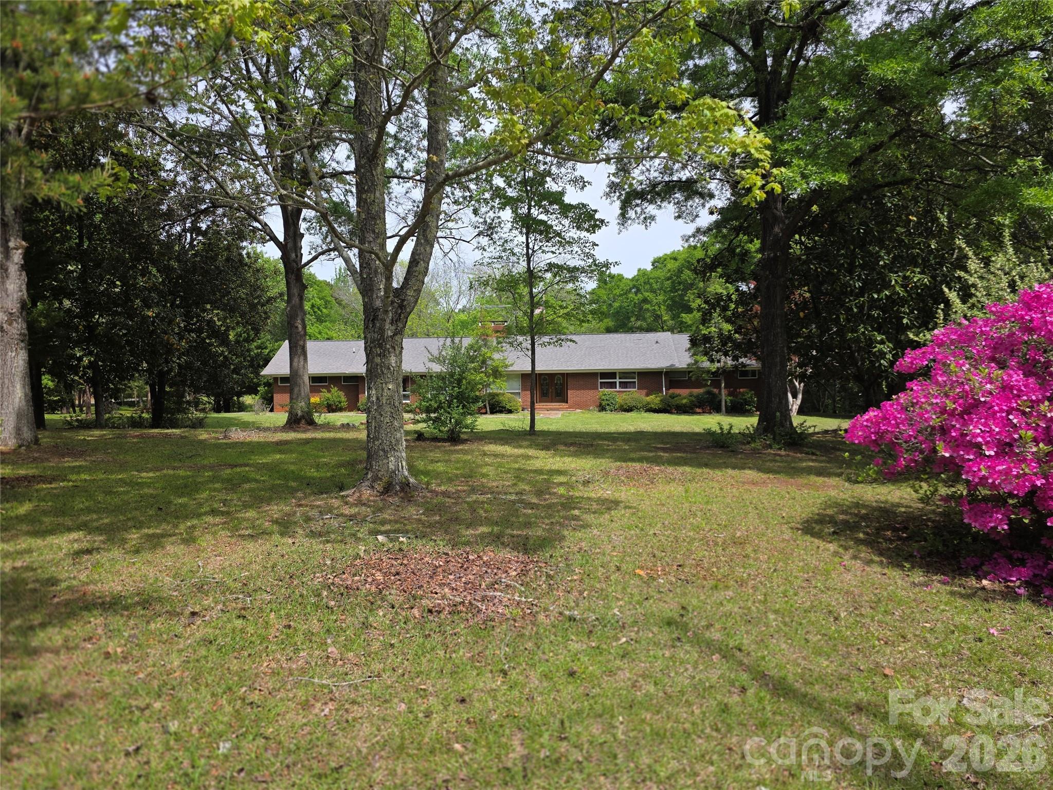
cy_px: 395
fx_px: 700
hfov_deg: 73.9
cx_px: 526
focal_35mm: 23
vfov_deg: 58.9
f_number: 1.7
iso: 80
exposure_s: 1/3758
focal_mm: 6.3
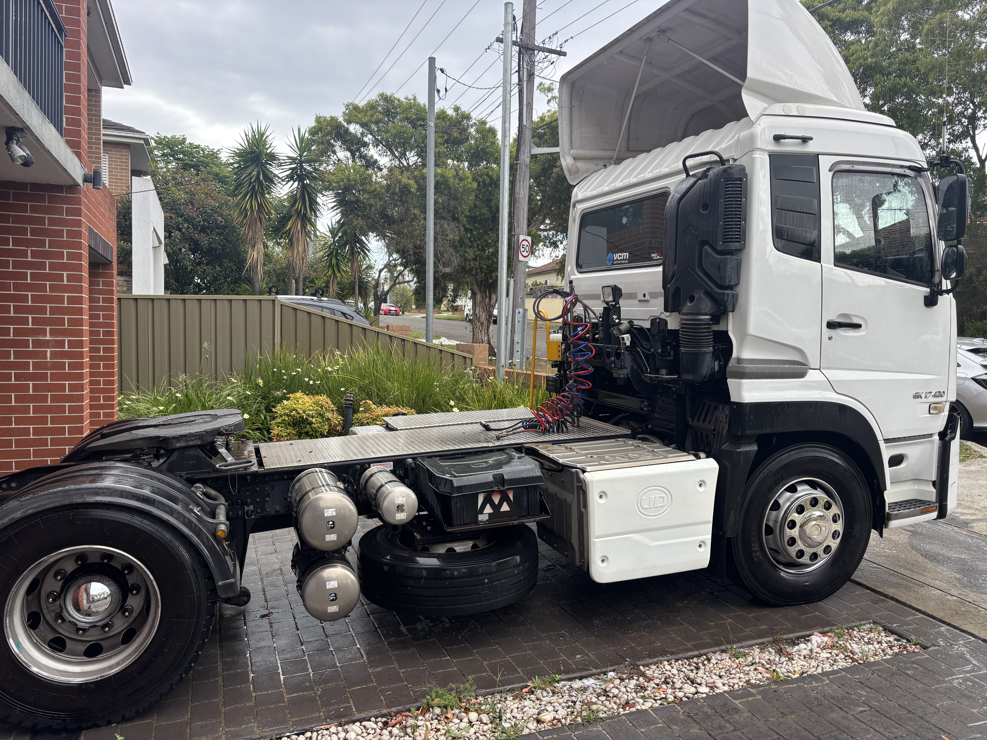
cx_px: 494
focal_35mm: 26
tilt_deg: -1.8
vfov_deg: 53.1
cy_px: 370
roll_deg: -1.7
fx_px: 741
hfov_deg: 67.3
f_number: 1.6
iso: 50
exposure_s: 1/403
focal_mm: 5.96
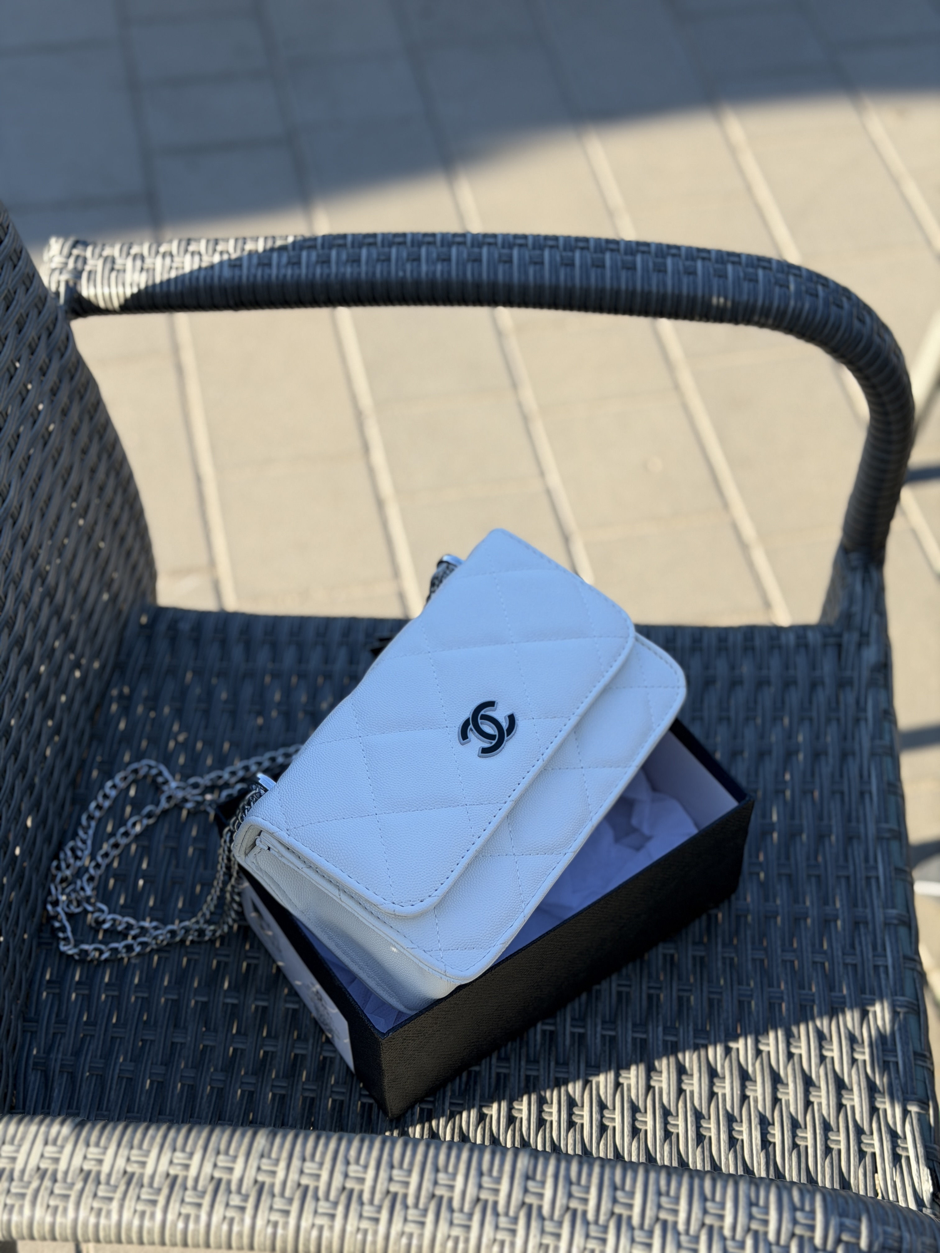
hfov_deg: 30.3
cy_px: 626
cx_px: 470
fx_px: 1738
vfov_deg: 39.7
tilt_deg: -52.5
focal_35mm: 48
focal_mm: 6.76
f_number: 1.78
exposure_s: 1/1085
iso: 64
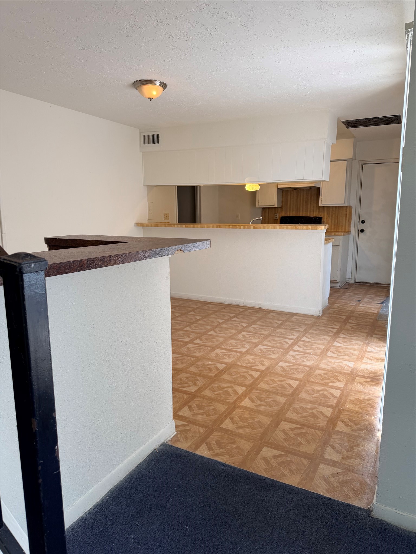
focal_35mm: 24
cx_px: 208
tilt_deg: -9.5
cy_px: 277
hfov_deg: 56.8
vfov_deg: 71.6
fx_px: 385
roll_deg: -1.0
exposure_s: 1/120
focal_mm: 6.76
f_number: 1.78
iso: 125
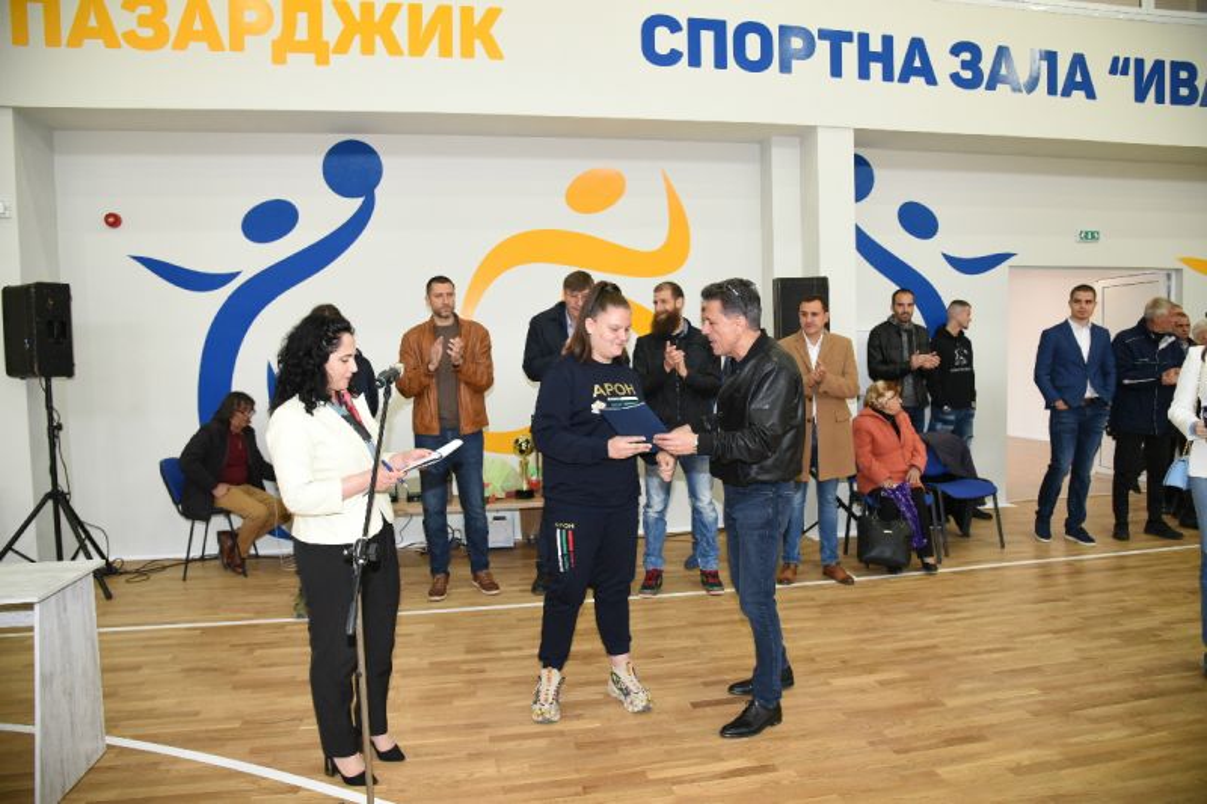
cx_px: 604
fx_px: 804
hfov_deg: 73.8
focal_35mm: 24
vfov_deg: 53.1
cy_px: 402
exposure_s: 1/200
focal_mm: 24
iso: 1600
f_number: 5.6
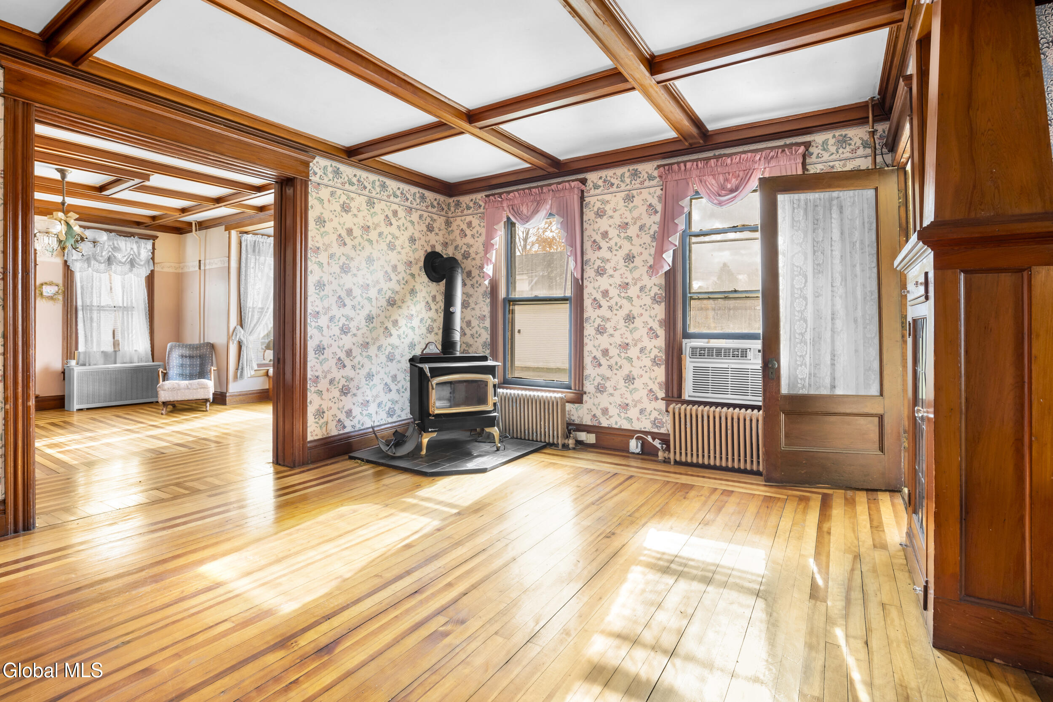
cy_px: 351
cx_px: 526
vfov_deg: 73.8
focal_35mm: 16
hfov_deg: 96.7
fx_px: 468
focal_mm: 16
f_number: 9
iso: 250
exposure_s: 1/15
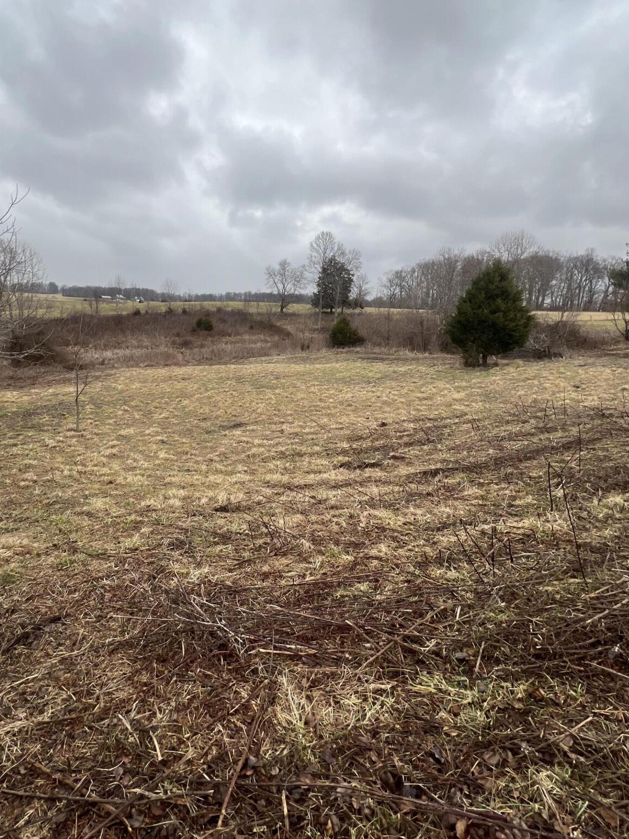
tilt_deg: -7.9
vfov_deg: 90.7
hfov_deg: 74.3
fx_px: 412
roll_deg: -1.8
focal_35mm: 17
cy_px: 378
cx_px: 269
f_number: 1.8
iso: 32
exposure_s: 1/364
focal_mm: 1.57
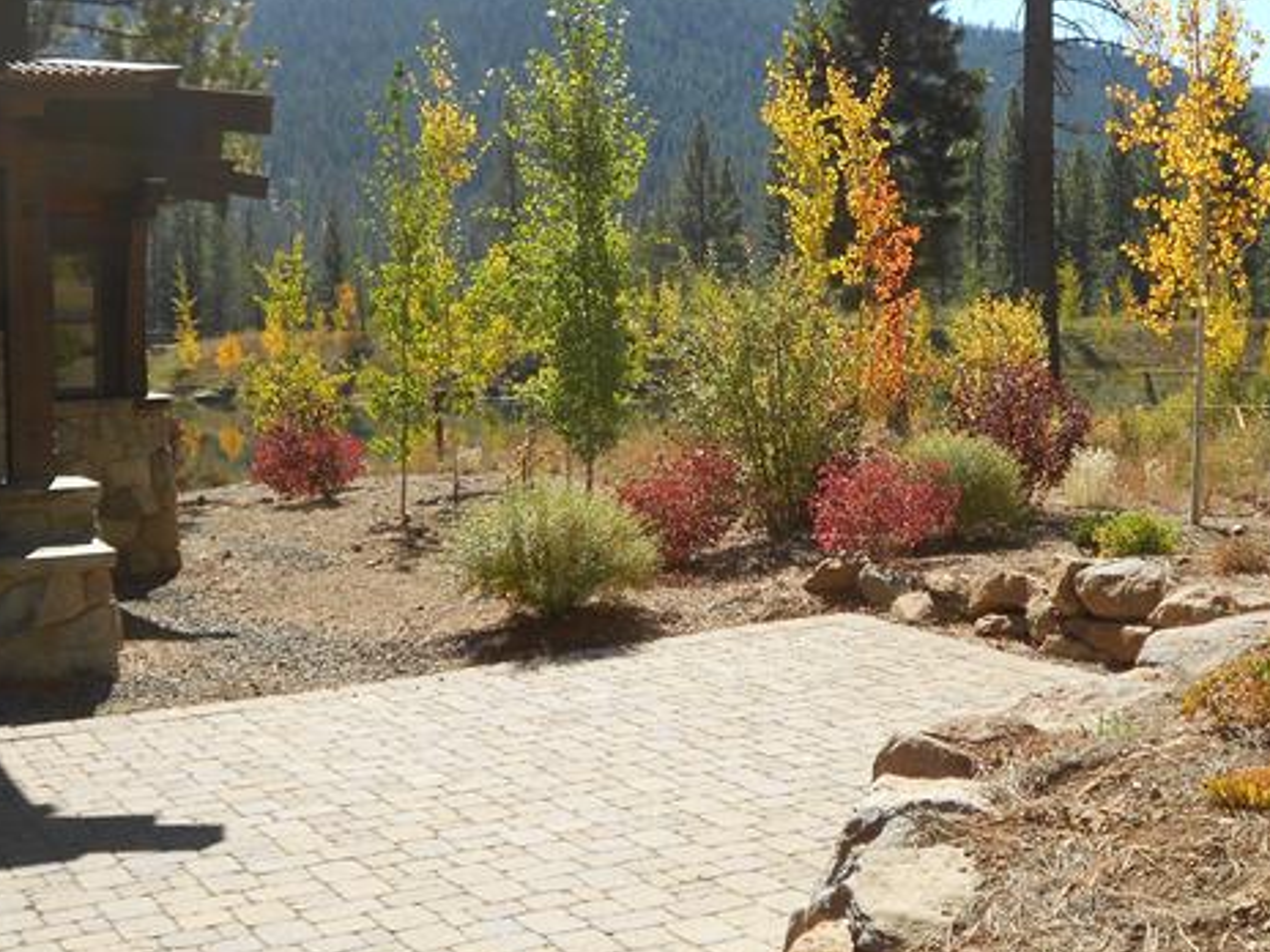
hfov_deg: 37.3
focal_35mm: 51
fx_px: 1871
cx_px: 788
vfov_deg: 28.5
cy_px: 375
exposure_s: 1/500
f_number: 3.9
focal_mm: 6.7
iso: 80
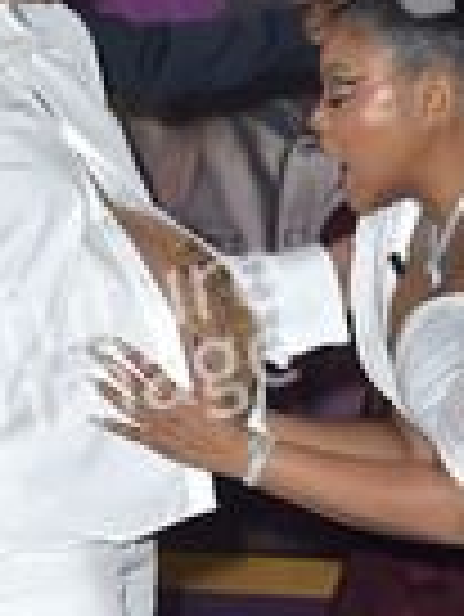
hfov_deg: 11.8
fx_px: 2248
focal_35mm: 126
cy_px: 585
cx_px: 200
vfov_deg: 15.4
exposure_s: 1/250
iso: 320
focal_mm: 45
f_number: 6.3
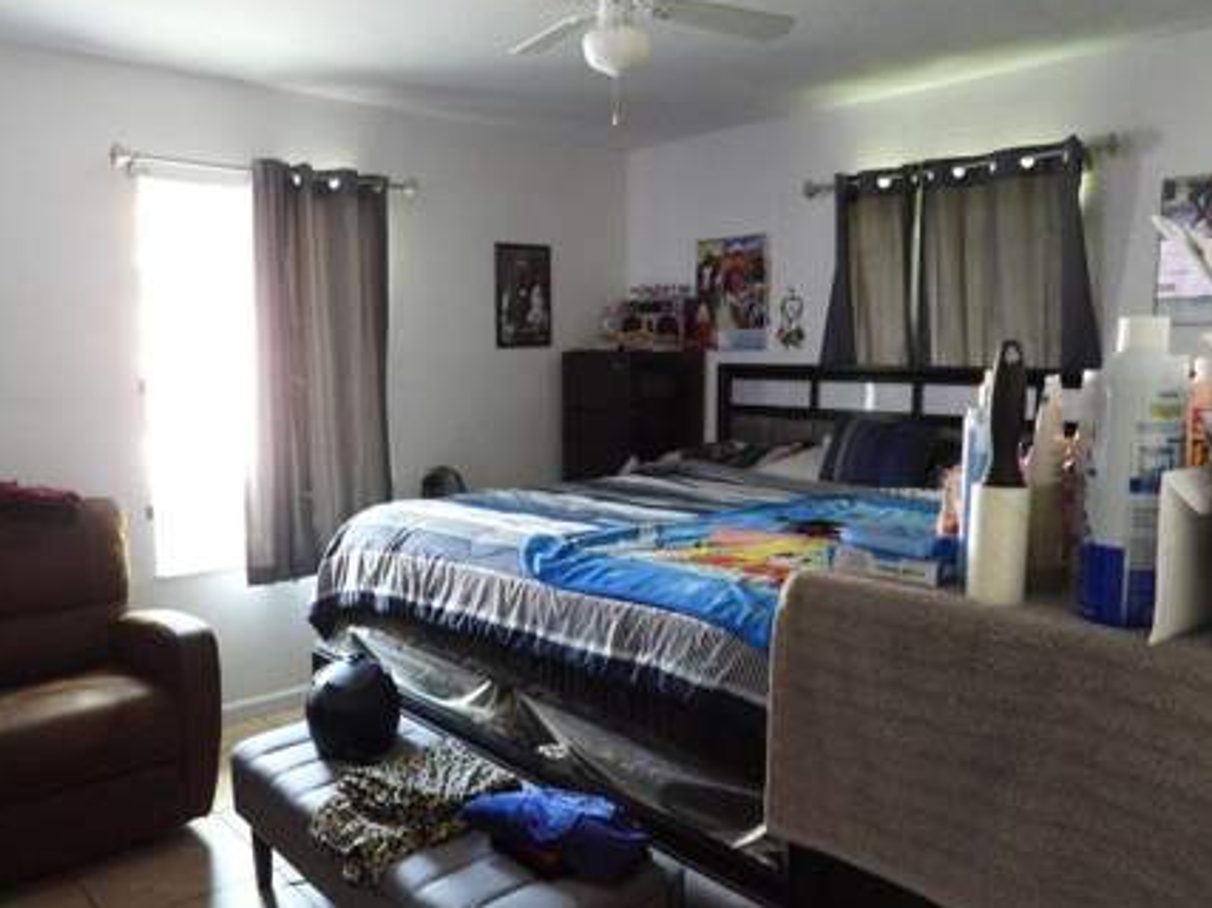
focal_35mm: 27
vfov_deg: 51.3
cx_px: 562
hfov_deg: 65.3
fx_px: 945
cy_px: 477
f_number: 2.8
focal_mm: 4.3
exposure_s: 1/13
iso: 400
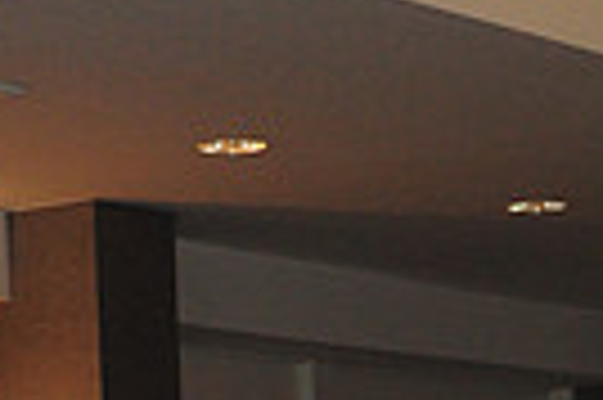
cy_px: 798
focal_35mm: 208
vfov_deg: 6.4
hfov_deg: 9.9
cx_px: 518
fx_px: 3480
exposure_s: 1/60
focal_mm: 32
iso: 1000
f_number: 6.3
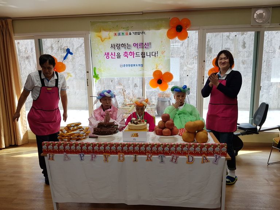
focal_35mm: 26
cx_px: 140
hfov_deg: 67.3
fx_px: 210
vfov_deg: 53.1
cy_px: 105
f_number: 1.7
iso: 50
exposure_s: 1/120
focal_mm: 4.3
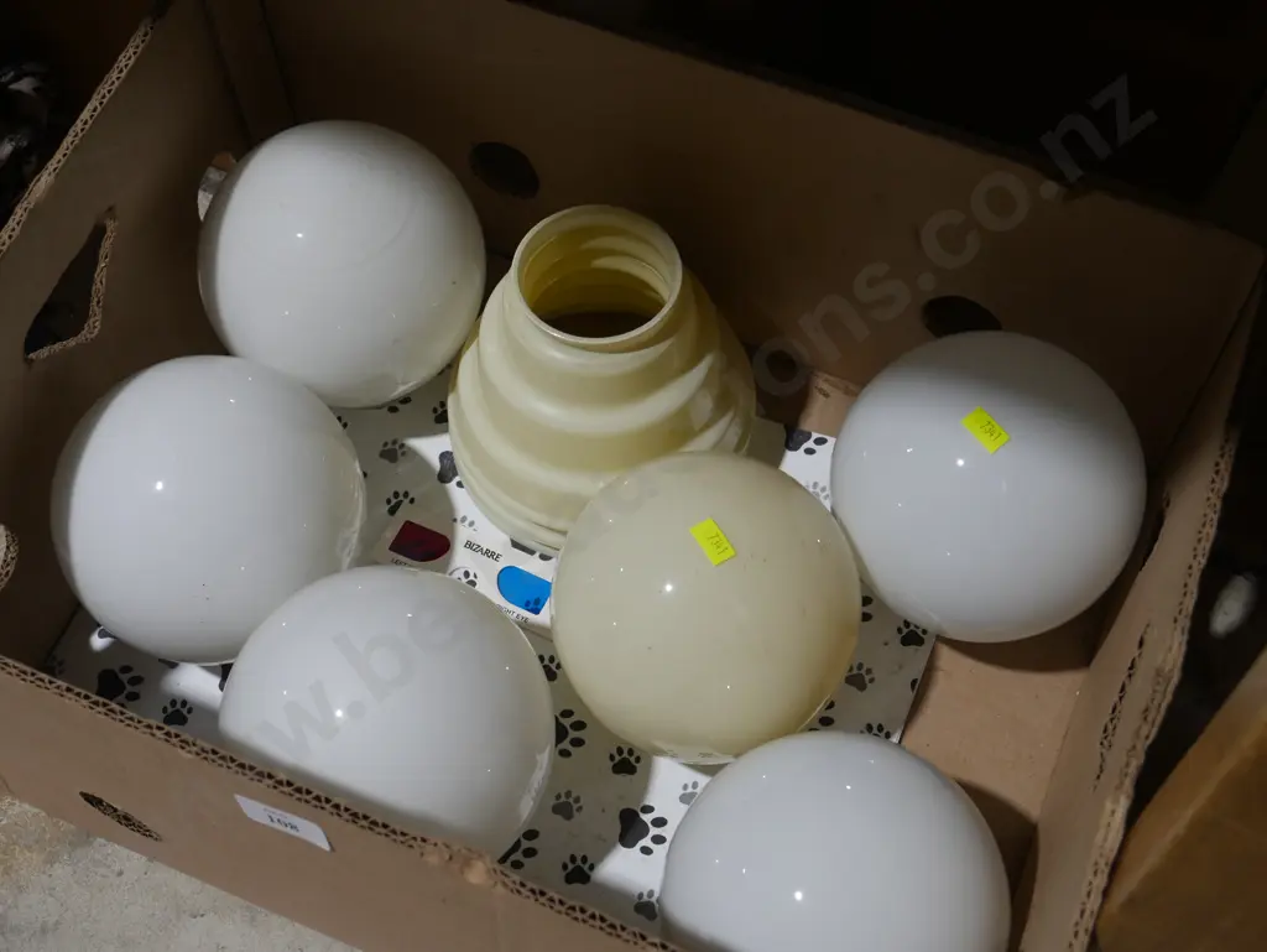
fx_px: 1831
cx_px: 634
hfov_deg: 38.2
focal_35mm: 50
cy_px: 476
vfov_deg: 29.1
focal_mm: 25
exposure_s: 1/60
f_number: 5.3
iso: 400
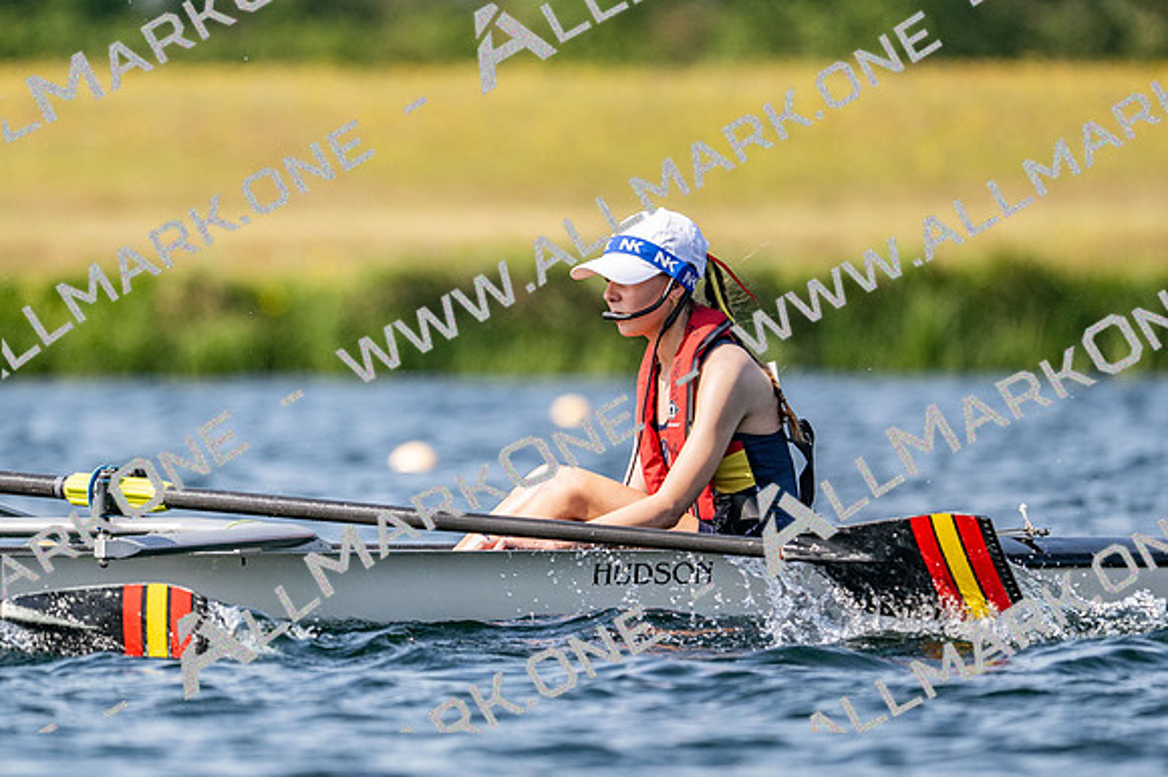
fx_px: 19455
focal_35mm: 600
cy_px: 388
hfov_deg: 3.4
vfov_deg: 2.3
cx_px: 584
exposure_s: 1/2500
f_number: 4.5
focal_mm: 400
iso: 220
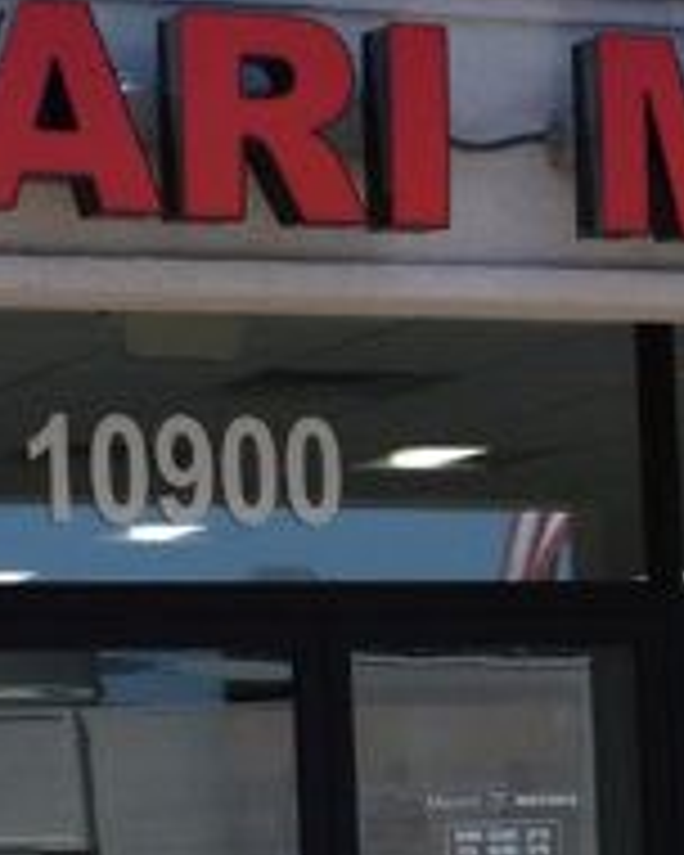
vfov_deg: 9.3
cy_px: 1130
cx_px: 810
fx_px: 5175
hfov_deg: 7.5
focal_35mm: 205
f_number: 11
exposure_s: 1/400
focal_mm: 27
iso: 400
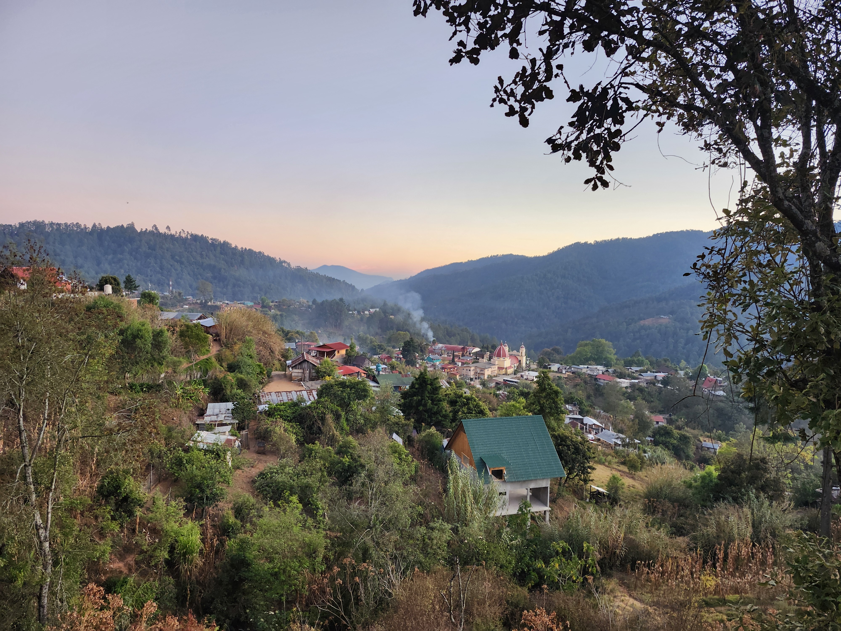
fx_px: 559
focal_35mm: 23
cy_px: 316
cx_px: 420
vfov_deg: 58.9
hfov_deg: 73.9
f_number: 1.8
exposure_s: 1/120
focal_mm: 5.54
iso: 250
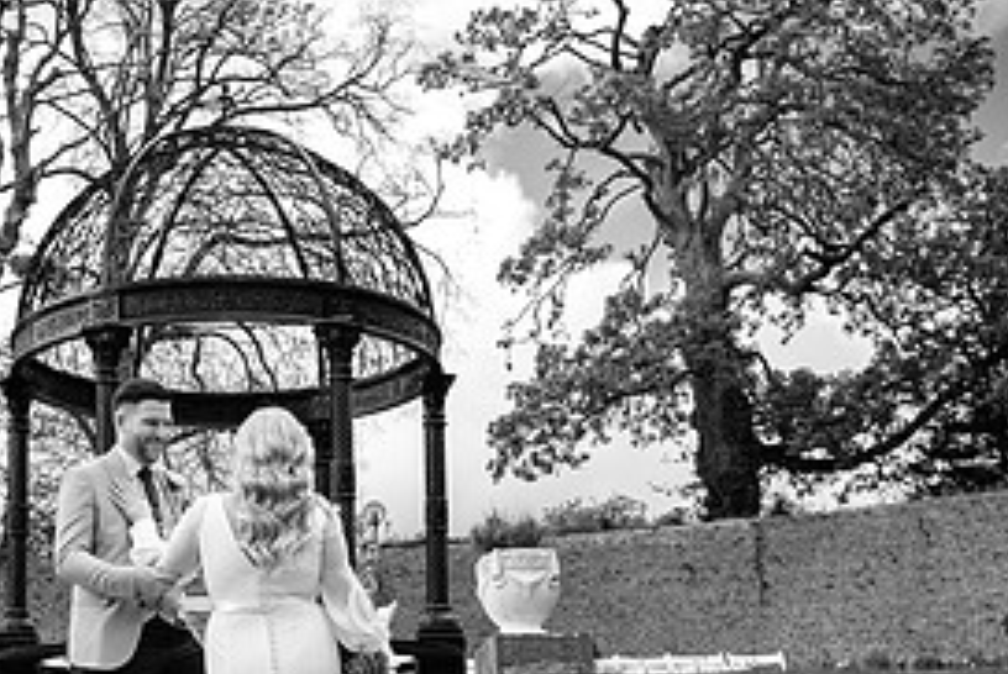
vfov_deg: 23.8
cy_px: 644
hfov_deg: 35.3
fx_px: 1542
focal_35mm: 55
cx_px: 237
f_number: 4
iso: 200
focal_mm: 16
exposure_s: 1/250
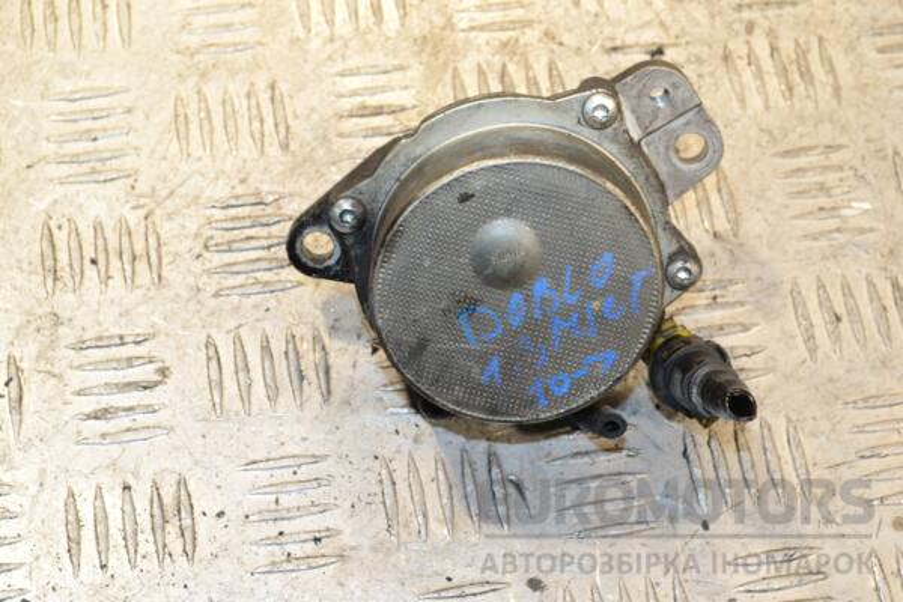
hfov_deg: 24.6
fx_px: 2069
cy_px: 301
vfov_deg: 16.6
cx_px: 452
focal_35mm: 82
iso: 3200
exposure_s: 1/200
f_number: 10
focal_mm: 55
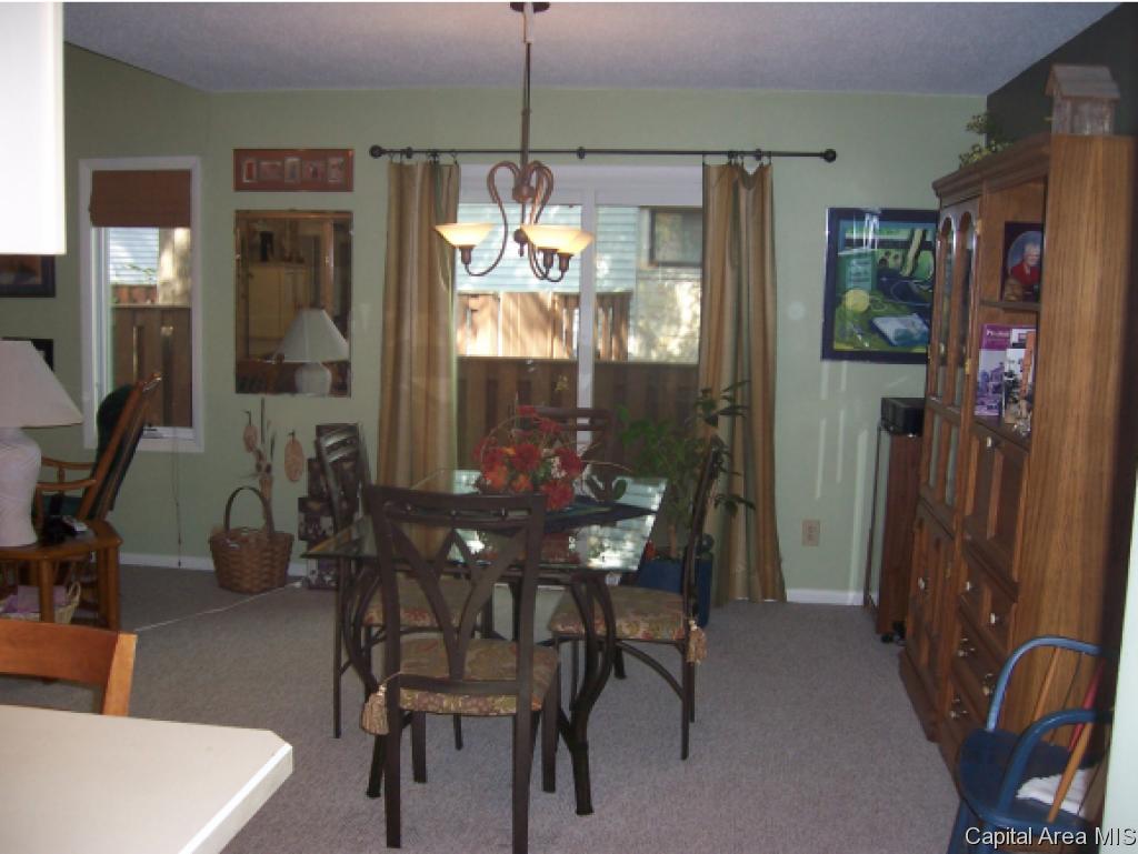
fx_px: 1184
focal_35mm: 36
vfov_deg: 39.7
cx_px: 569
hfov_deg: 51.3
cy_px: 427
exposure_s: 1/60
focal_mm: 6
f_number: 3
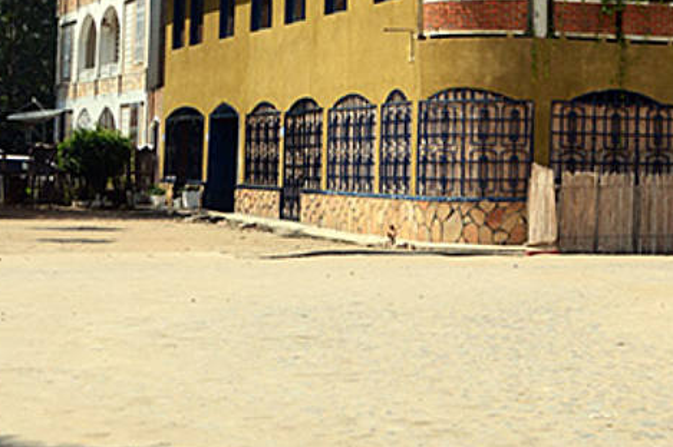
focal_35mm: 96
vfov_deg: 14.0
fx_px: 1793
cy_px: -11
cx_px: 650
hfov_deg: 20.7
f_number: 5.6
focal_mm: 45
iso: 320
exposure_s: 1/2000
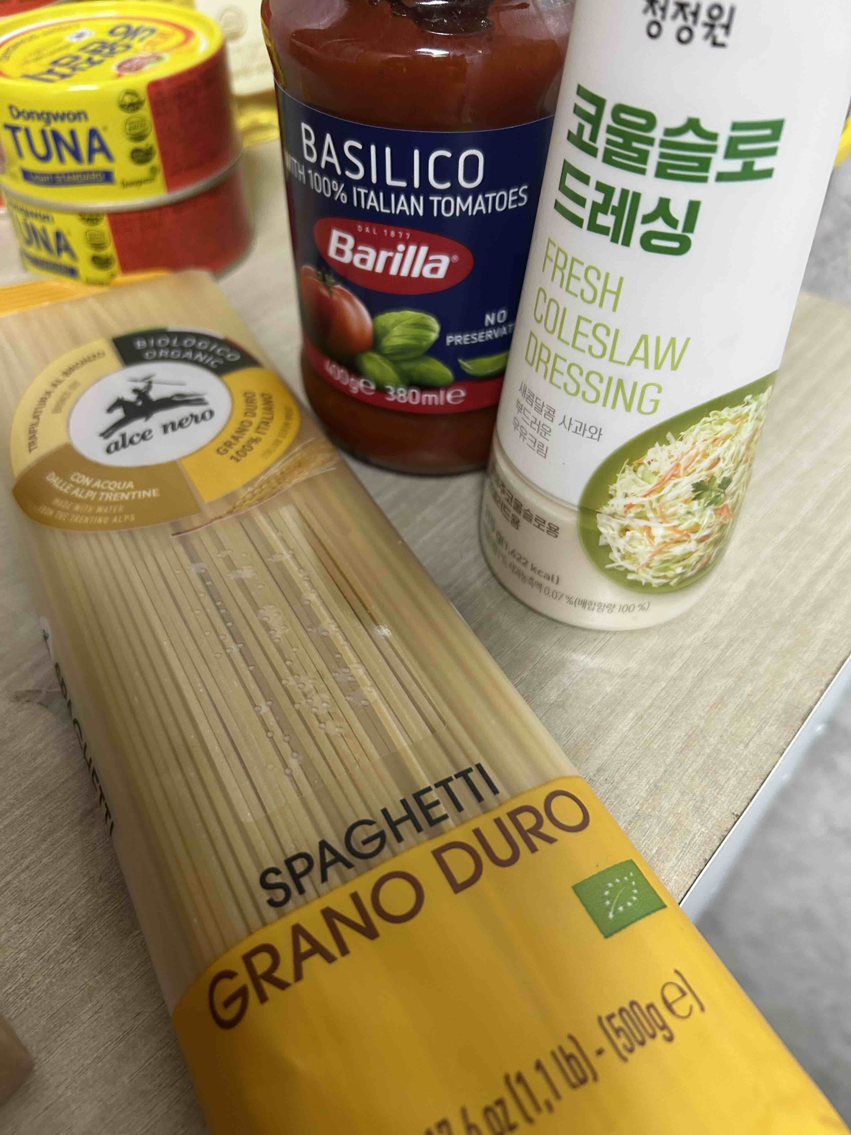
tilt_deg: -47.8
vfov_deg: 67.3
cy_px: 568
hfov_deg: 53.1
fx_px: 852
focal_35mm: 26
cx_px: 426
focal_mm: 5.7
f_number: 1.5
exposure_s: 1/60
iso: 200
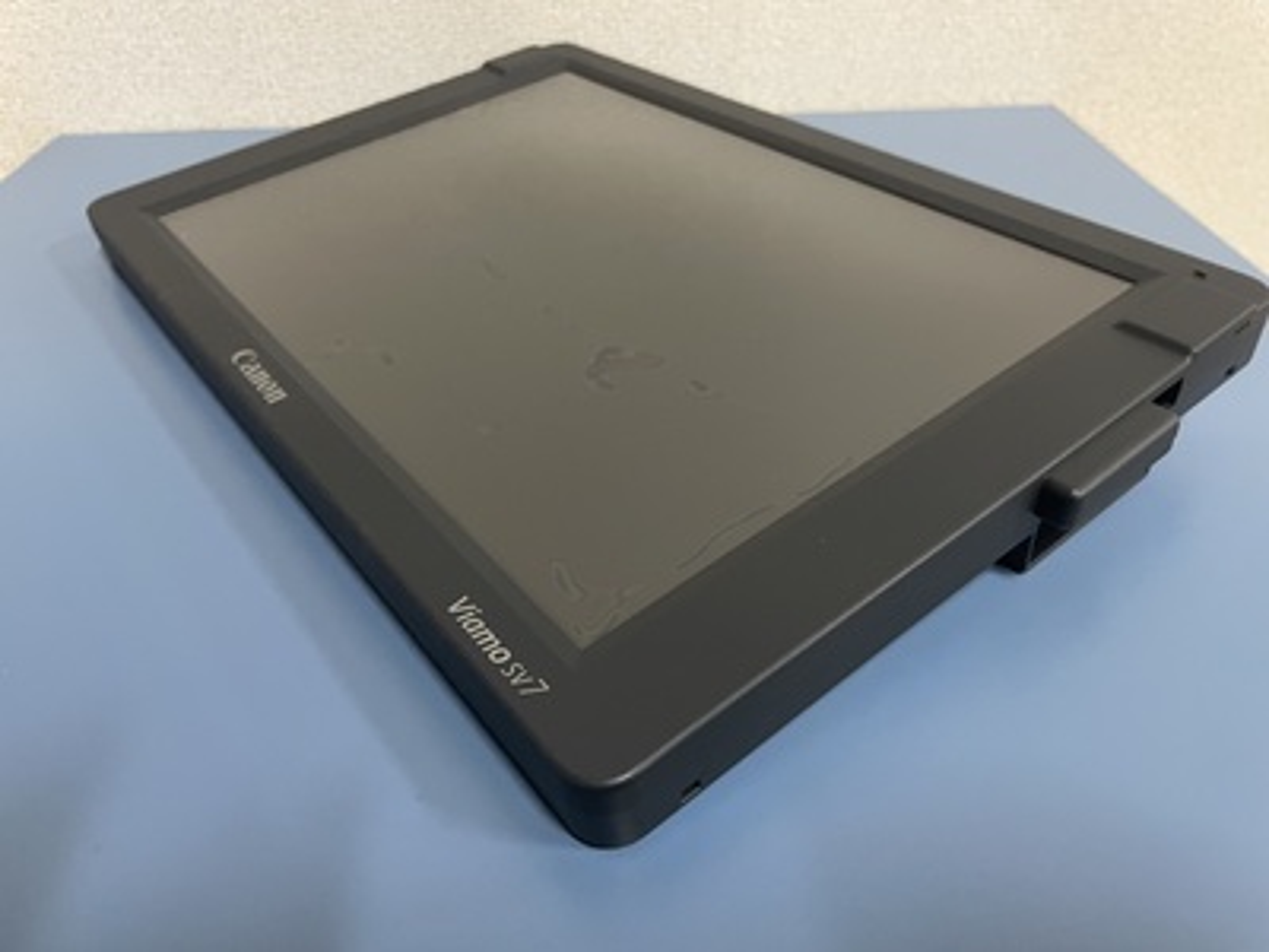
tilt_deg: -36.7
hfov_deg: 67.3
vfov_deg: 53.1
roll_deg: +0.4
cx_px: 634
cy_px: 476
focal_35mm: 26
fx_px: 953
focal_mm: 4.2
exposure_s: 1/30
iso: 500
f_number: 1.6
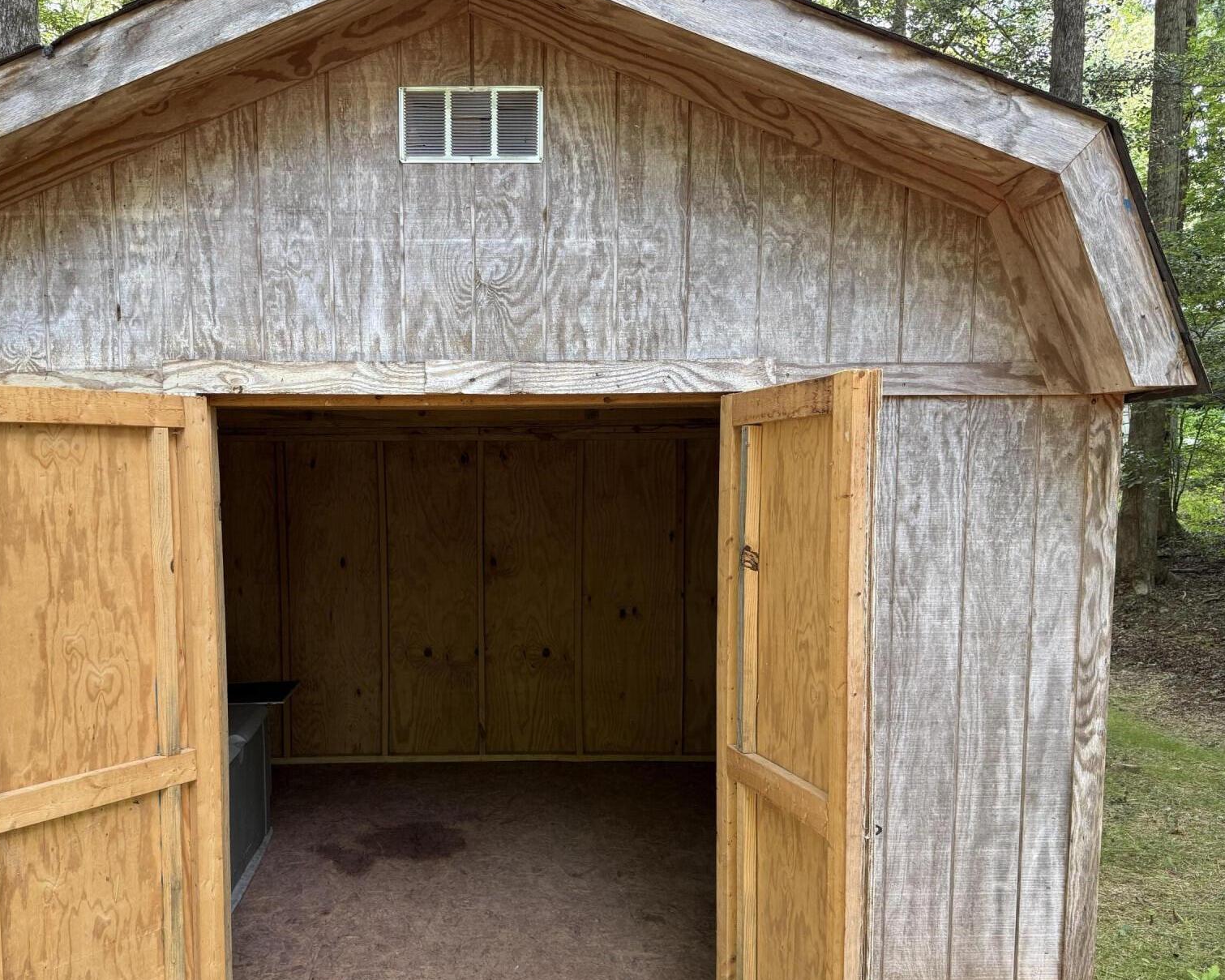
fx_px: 1124
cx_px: 481
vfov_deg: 46.9
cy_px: 586
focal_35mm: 31
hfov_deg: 56.7
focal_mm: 6.76
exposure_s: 1/121
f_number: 1.78
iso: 160
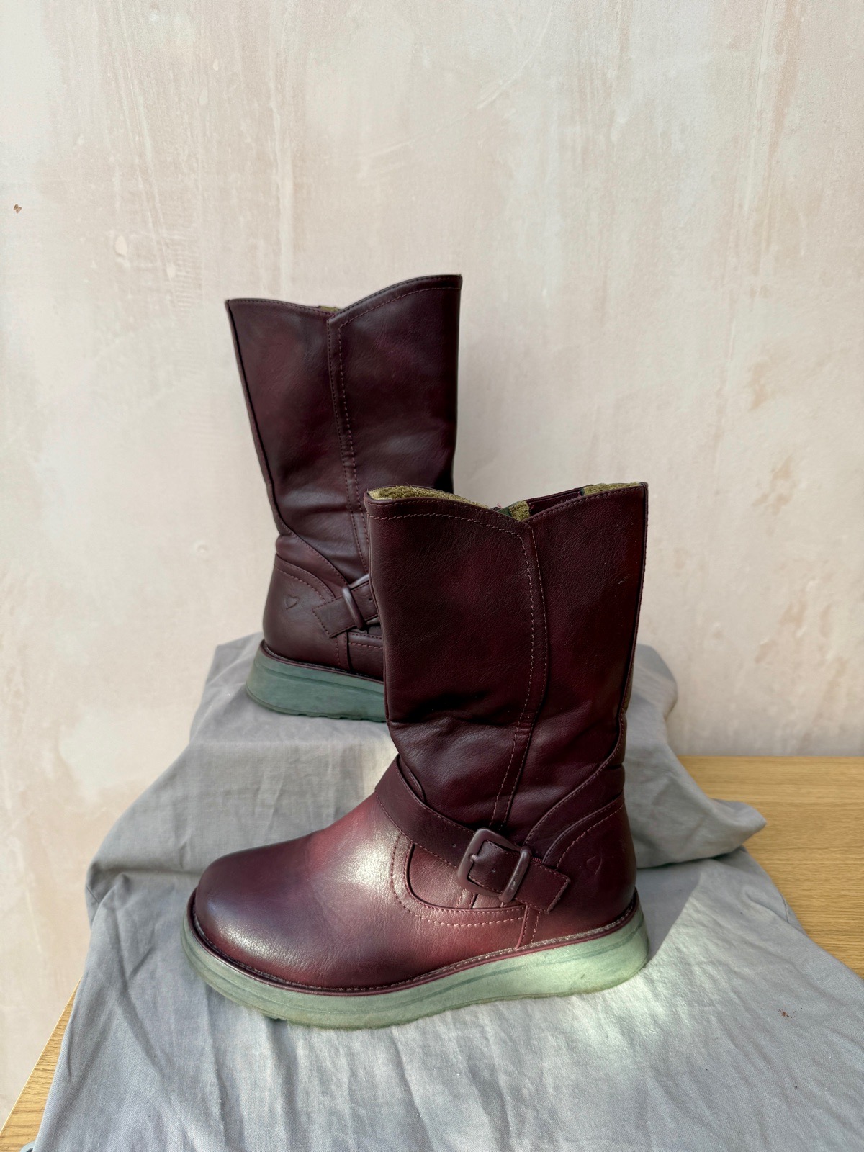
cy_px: 576
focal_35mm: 24
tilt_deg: -18.9
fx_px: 799
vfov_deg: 71.6
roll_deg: -0.9
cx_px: 432
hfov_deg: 56.8
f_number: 1.78
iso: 64
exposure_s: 1/121
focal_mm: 6.76
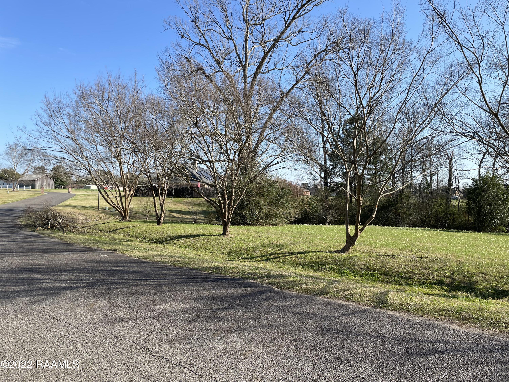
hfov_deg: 67.3
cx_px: 254
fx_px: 382
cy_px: 191
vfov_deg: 53.1
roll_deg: -0.8
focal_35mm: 26
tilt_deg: +1.0
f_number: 1.6
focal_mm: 4.2
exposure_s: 1/2257
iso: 32
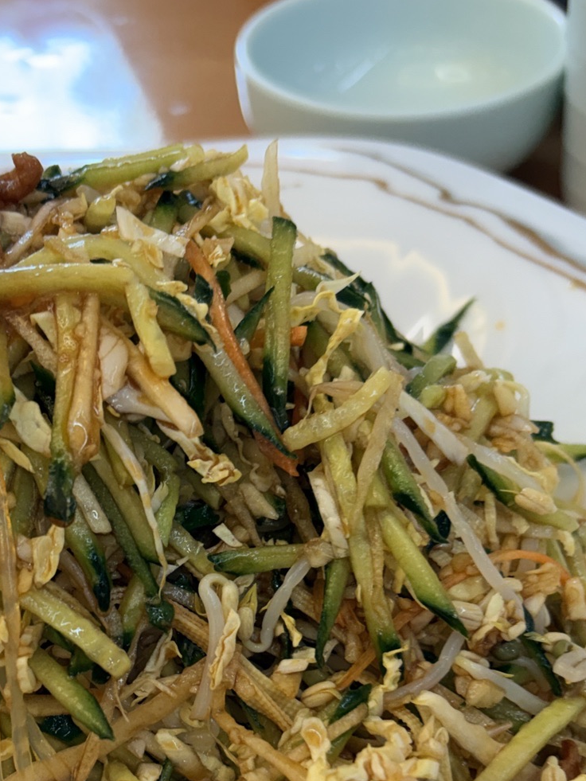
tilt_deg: -45.8
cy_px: 604
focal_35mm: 53
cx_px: 182
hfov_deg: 27.3
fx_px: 1196
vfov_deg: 35.2
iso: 80
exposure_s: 1/100
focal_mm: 5.96
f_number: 1.6
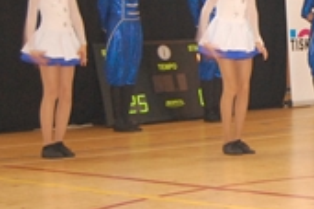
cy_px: -29
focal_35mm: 149
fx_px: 1300
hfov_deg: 13.3
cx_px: 411
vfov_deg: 9.1
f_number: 4.5
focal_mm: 34
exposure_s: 1/60
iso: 1250
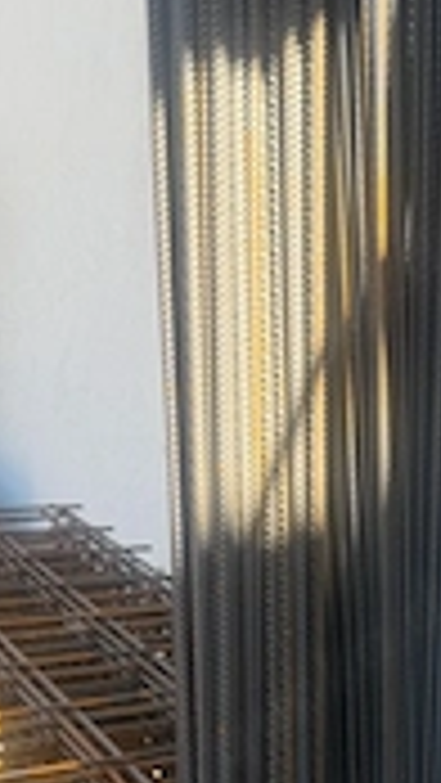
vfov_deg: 33.0
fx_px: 1246
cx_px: 441
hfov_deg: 19.5
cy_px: 716
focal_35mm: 60
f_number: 1.78
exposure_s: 1/532
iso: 80
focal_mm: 6.76
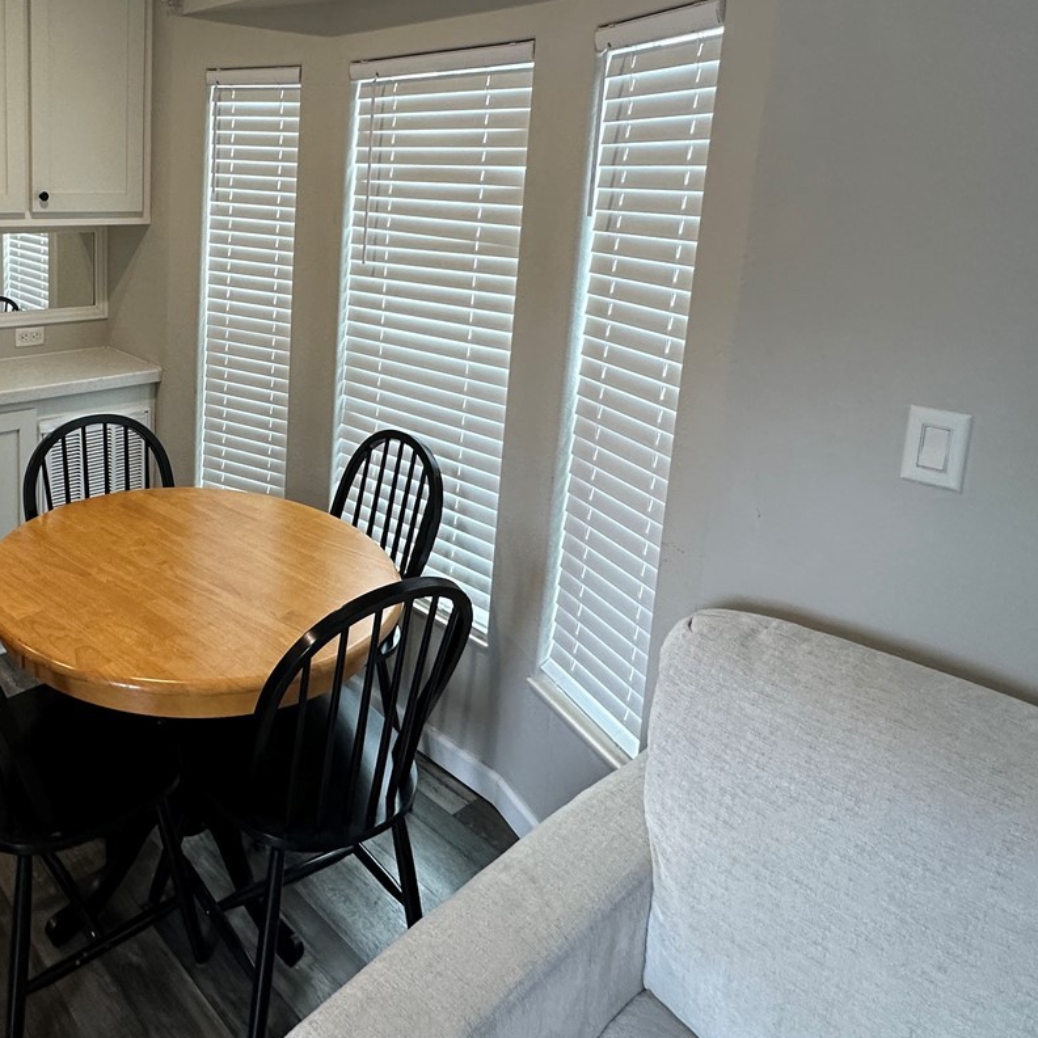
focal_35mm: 25
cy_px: 311
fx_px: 848
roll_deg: -0.9
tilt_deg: -8.6
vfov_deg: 60.7
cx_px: 201
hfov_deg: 57.9
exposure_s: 1/120
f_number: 2.2
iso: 200
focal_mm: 2.22
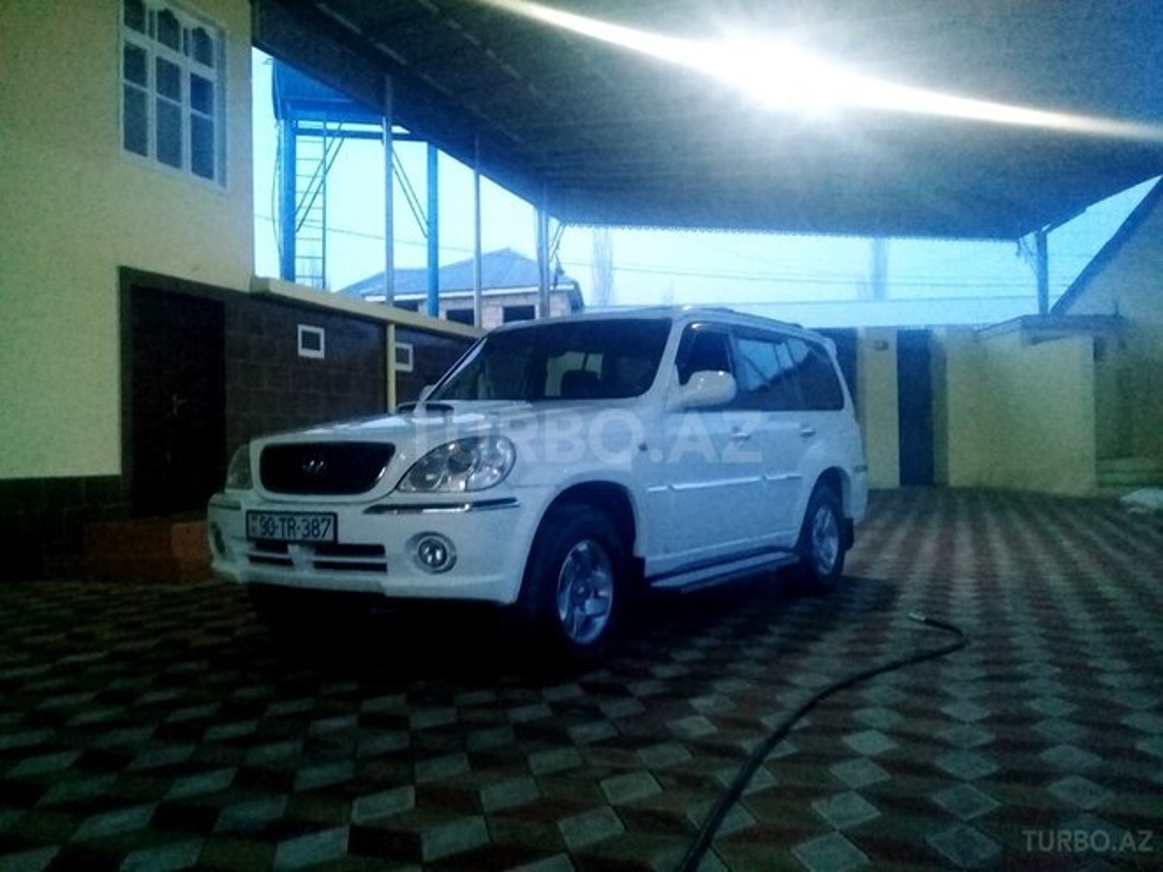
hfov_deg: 58.4
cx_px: 582
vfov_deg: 45.4
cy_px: 436
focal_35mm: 31
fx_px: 1042
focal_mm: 3.3
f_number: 2.2
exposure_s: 1/17
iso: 400
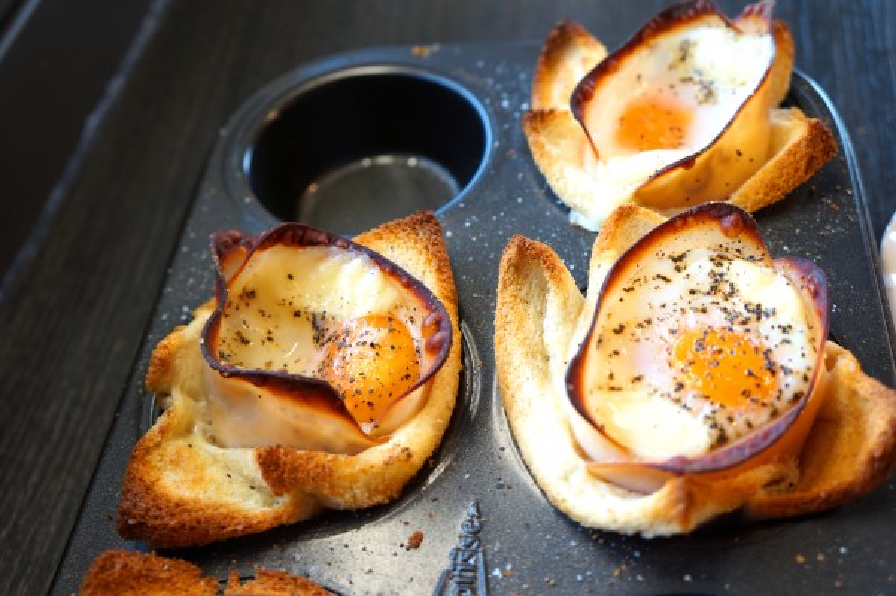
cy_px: 298
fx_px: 970
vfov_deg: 34.2
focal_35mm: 39
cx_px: 448
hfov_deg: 49.6
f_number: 4
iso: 320
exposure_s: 1/60
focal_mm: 26
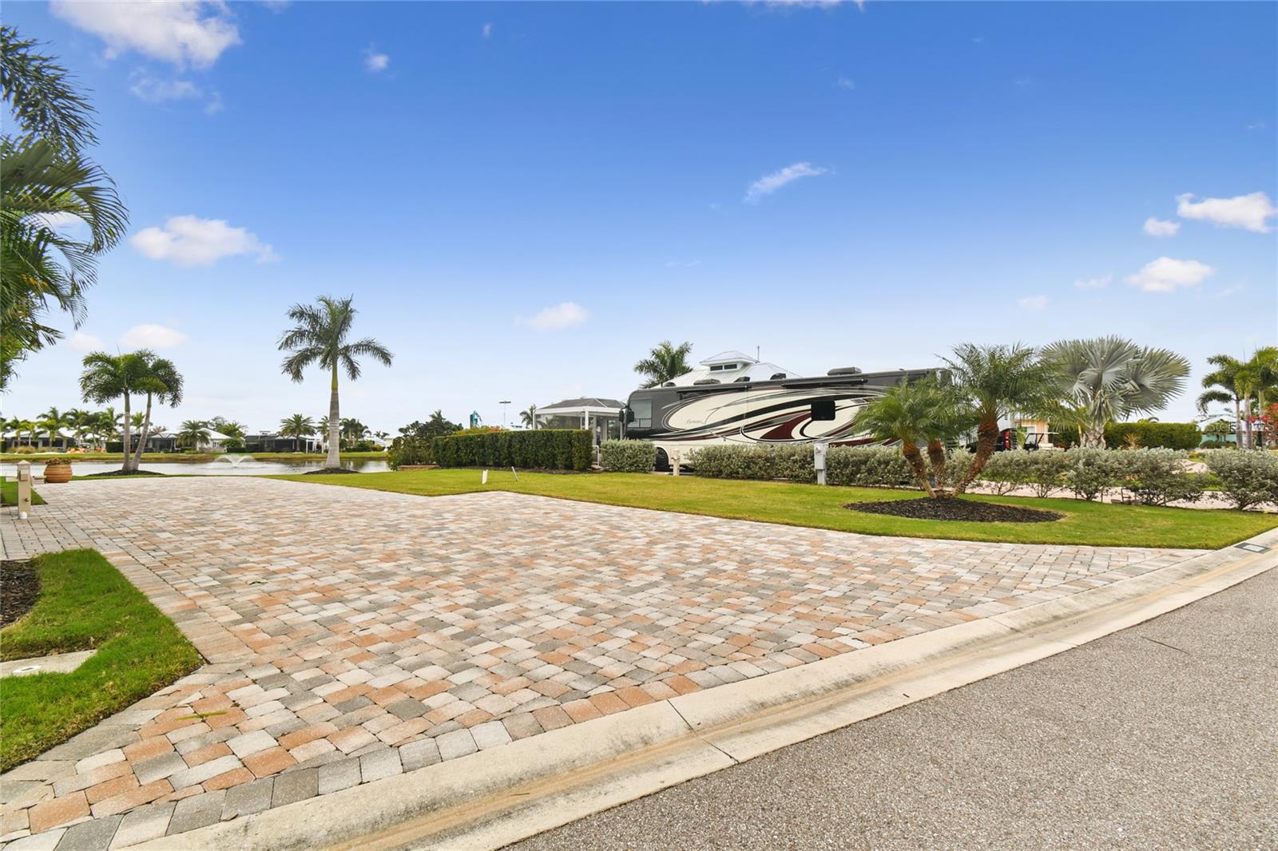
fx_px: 532
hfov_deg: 100.4
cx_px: 639
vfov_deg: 77.3
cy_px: 426
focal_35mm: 15
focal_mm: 10
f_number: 7.1
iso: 100
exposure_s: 1/50
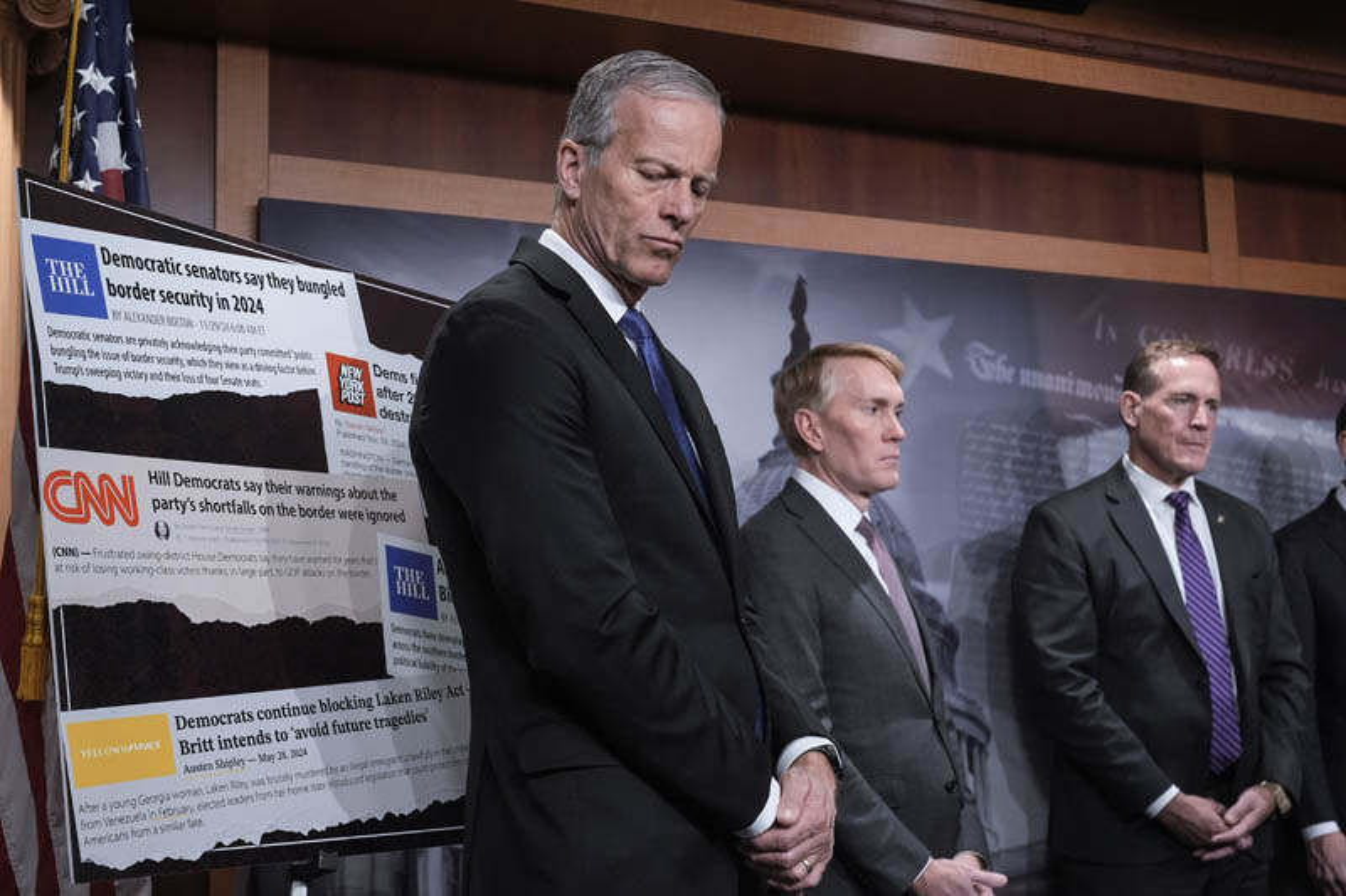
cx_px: 673
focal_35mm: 44
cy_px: 448
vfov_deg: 30.5
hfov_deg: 44.5
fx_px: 1645
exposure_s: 1/250
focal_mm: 44
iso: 4000
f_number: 6.3
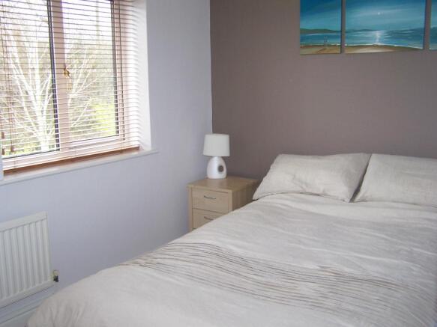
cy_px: 164
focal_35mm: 38
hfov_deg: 49.0
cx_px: 218
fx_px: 480
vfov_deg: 37.7
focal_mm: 6.3
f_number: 2.8
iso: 80
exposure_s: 1/60
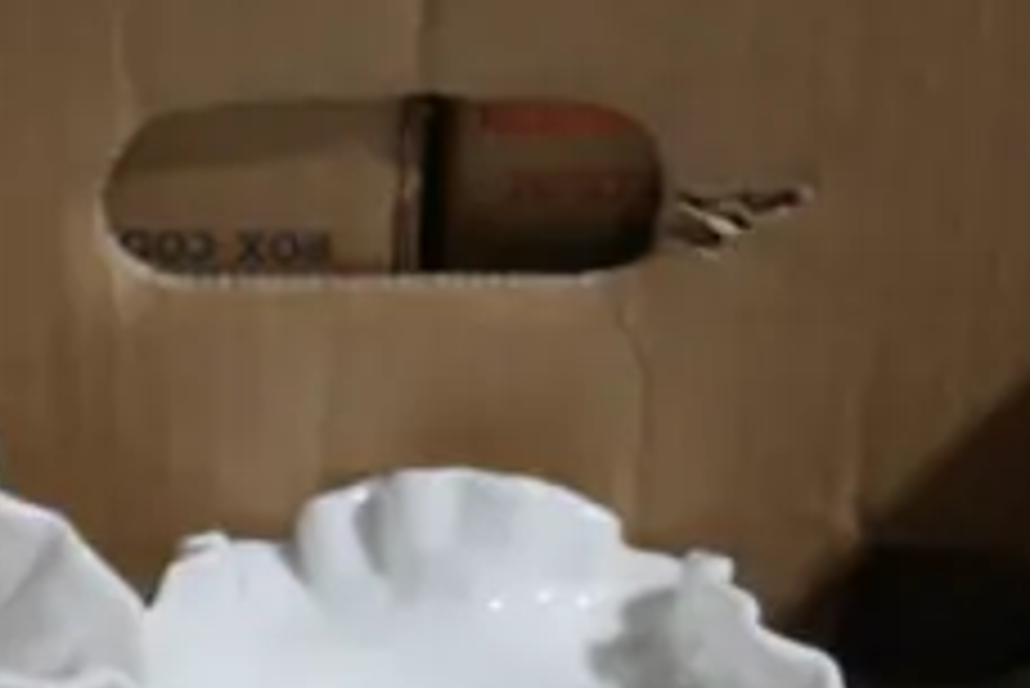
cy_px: 1423
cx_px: 342
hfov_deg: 13.0
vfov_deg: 8.2
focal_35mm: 158
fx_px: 4523
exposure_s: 1/60
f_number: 4
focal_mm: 17
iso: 250
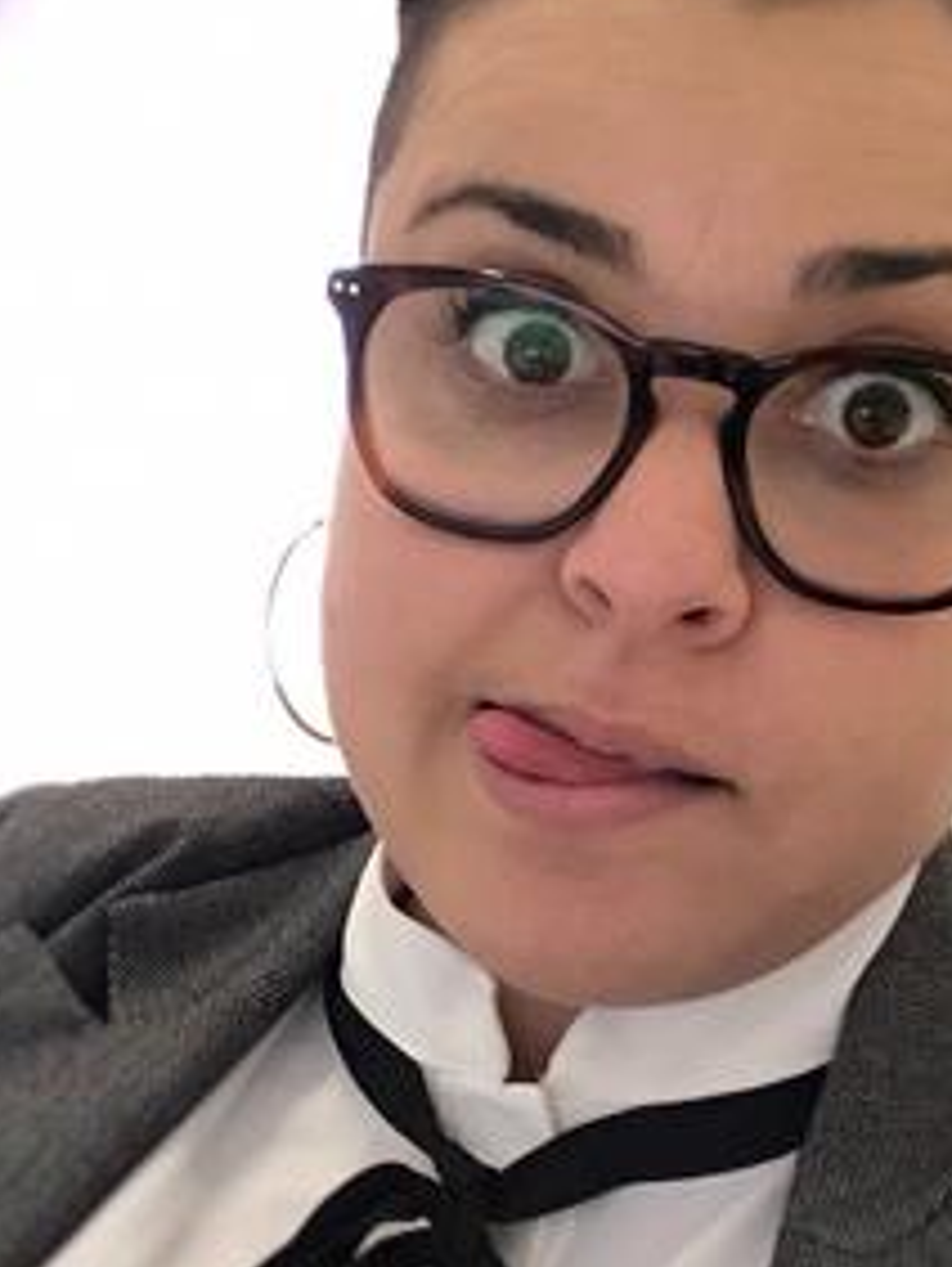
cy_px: 791
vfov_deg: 28.4
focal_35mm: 68
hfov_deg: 21.6
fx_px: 2490
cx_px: 474
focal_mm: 2.87
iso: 125
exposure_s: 1/33
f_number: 2.2
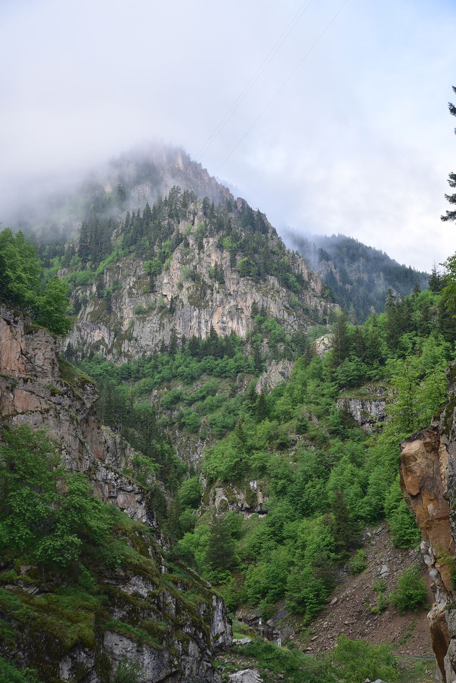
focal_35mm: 50
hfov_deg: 27.0
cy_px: 342
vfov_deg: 39.6
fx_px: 950
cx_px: 228
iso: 160
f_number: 7.1
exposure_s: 1/125
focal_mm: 50
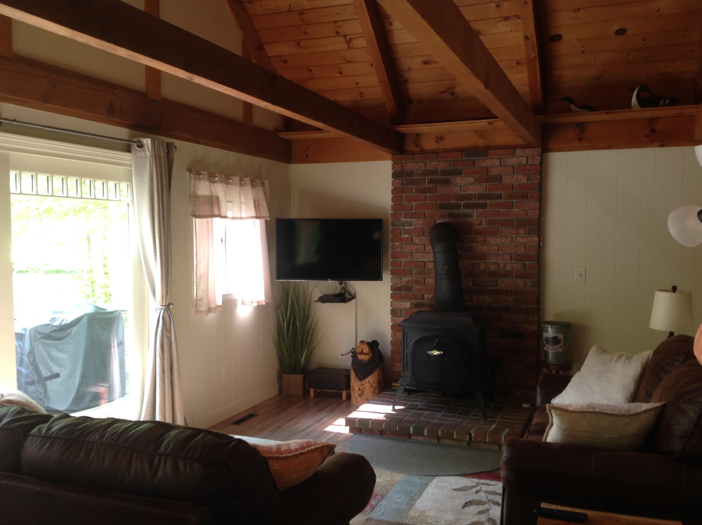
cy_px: 262
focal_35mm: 35
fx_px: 709
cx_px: 351
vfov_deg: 40.6
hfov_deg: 52.7
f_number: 2.4
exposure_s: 1/15
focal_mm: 4.28
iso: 64
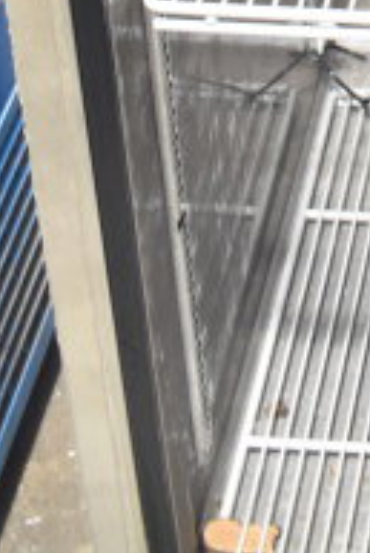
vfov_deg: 13.7
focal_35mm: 128
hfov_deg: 10.1
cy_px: -540
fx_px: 1970
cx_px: 700
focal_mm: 18
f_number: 3.5
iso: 900
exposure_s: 1/30
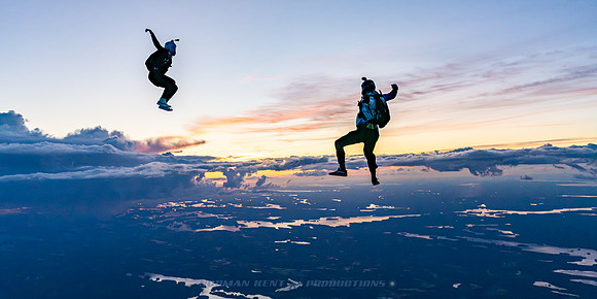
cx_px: 293
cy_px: 96
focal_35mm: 31
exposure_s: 1/2000
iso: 1000
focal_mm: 28
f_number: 4
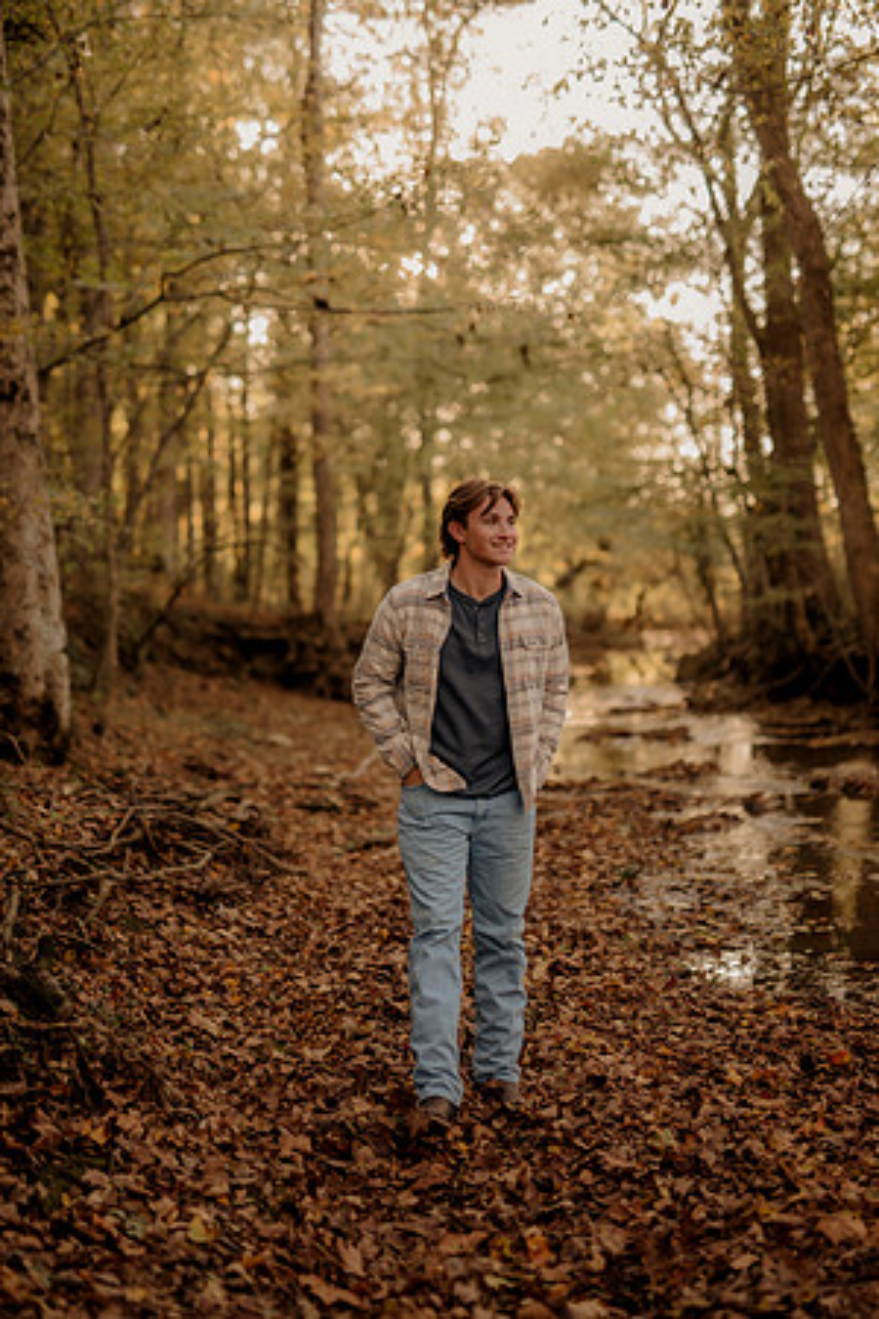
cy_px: 660
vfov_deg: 39.6
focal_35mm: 50
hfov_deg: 27.0
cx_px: 440
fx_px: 1831
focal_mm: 50
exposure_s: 1/250
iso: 200
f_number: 1.4
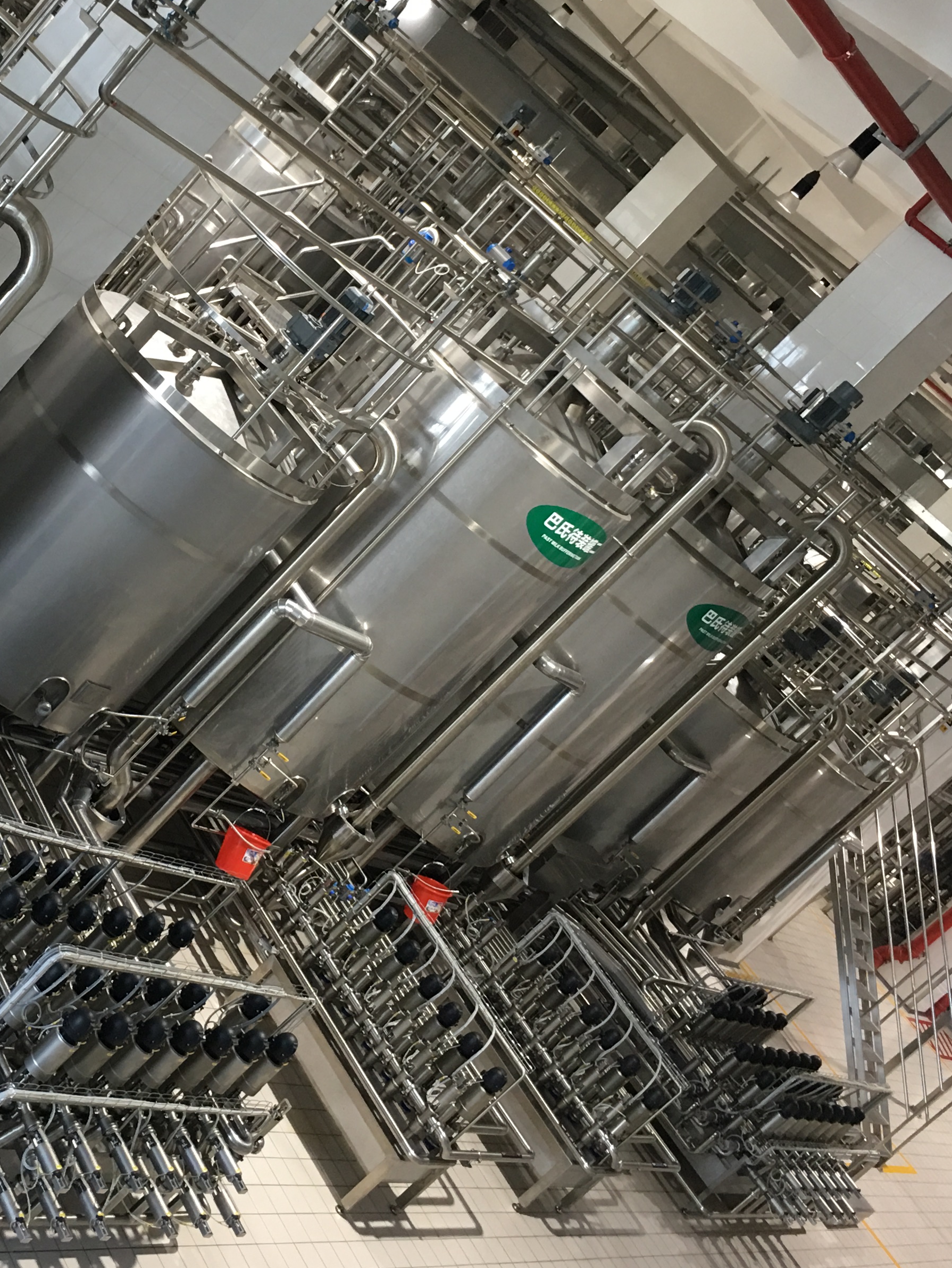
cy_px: 492
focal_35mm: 49
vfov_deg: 38.7
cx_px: 178
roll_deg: -42.1
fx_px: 1796
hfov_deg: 29.0
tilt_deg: -13.5
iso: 64
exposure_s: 1/17
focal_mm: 4.15
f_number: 2.2
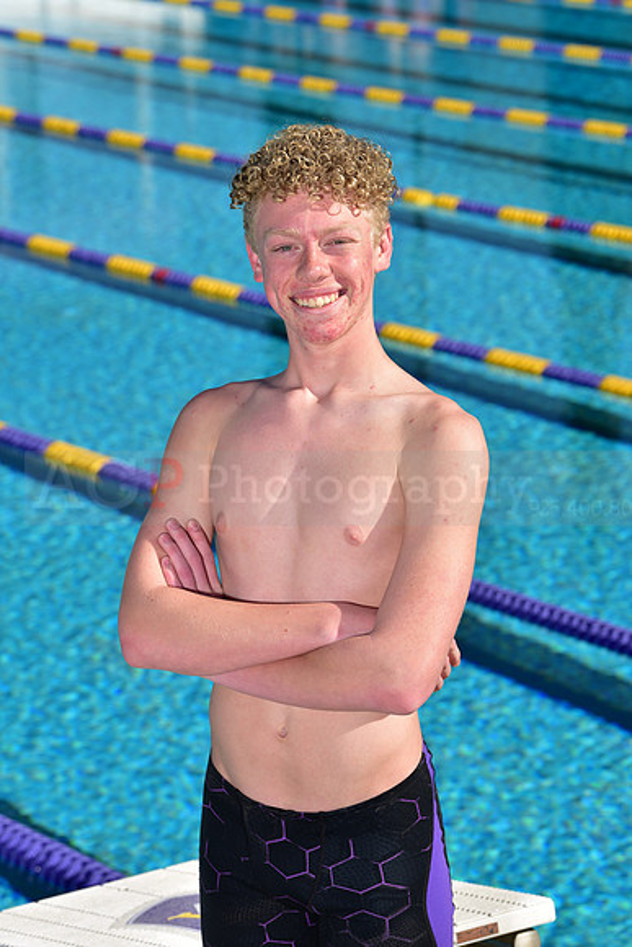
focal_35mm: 130
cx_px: 316
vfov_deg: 15.8
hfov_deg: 10.6
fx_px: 3421
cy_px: 474
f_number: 8
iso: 64
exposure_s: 1/250
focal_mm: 130
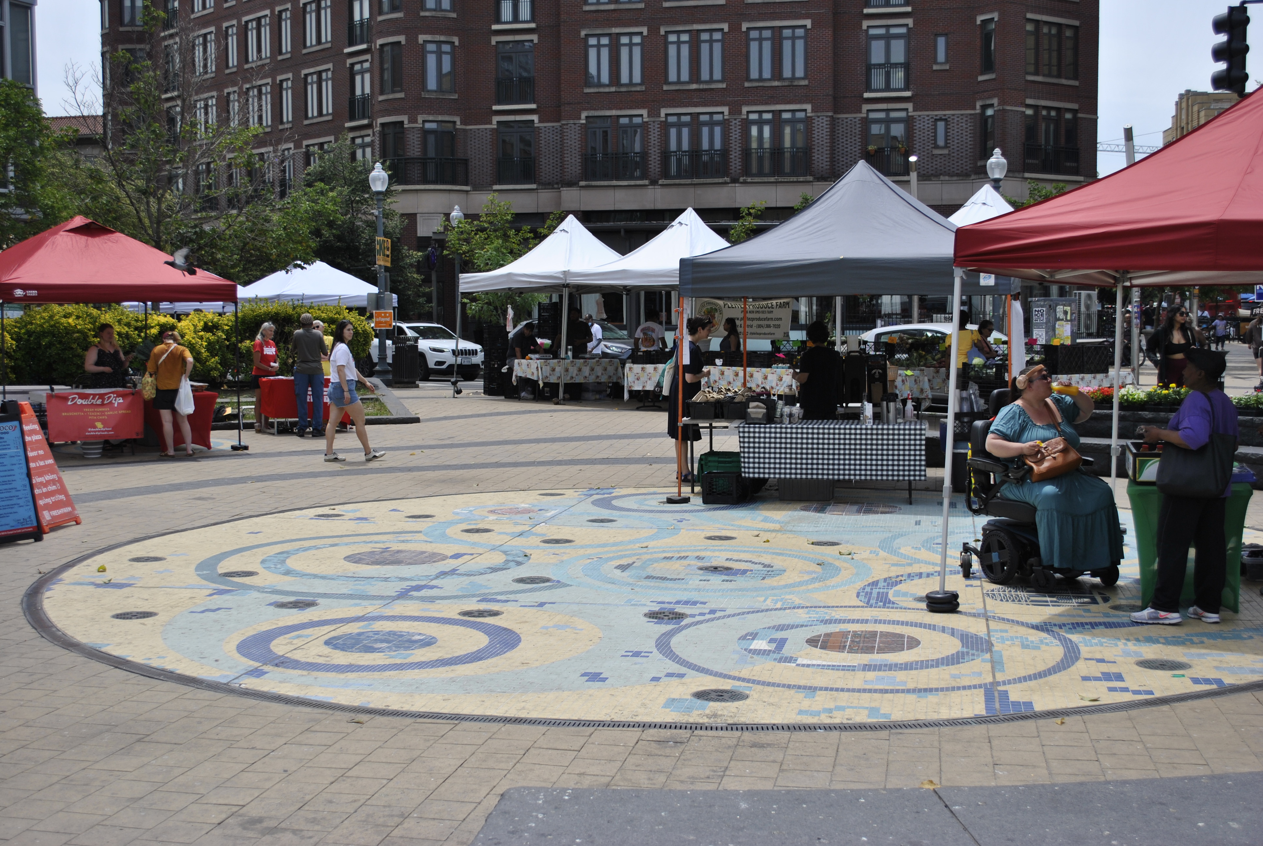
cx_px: 632
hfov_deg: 44.9
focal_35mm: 44
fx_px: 1528
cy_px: 423
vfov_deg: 30.9
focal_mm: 29
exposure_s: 1/800
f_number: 5
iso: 100
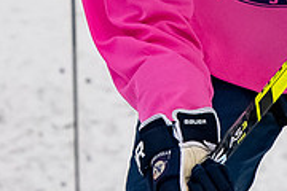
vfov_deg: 0.9
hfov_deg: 1.4
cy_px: -145
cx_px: 175
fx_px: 11583
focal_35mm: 1453
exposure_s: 1/800
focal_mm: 200
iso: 2000
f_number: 3.5
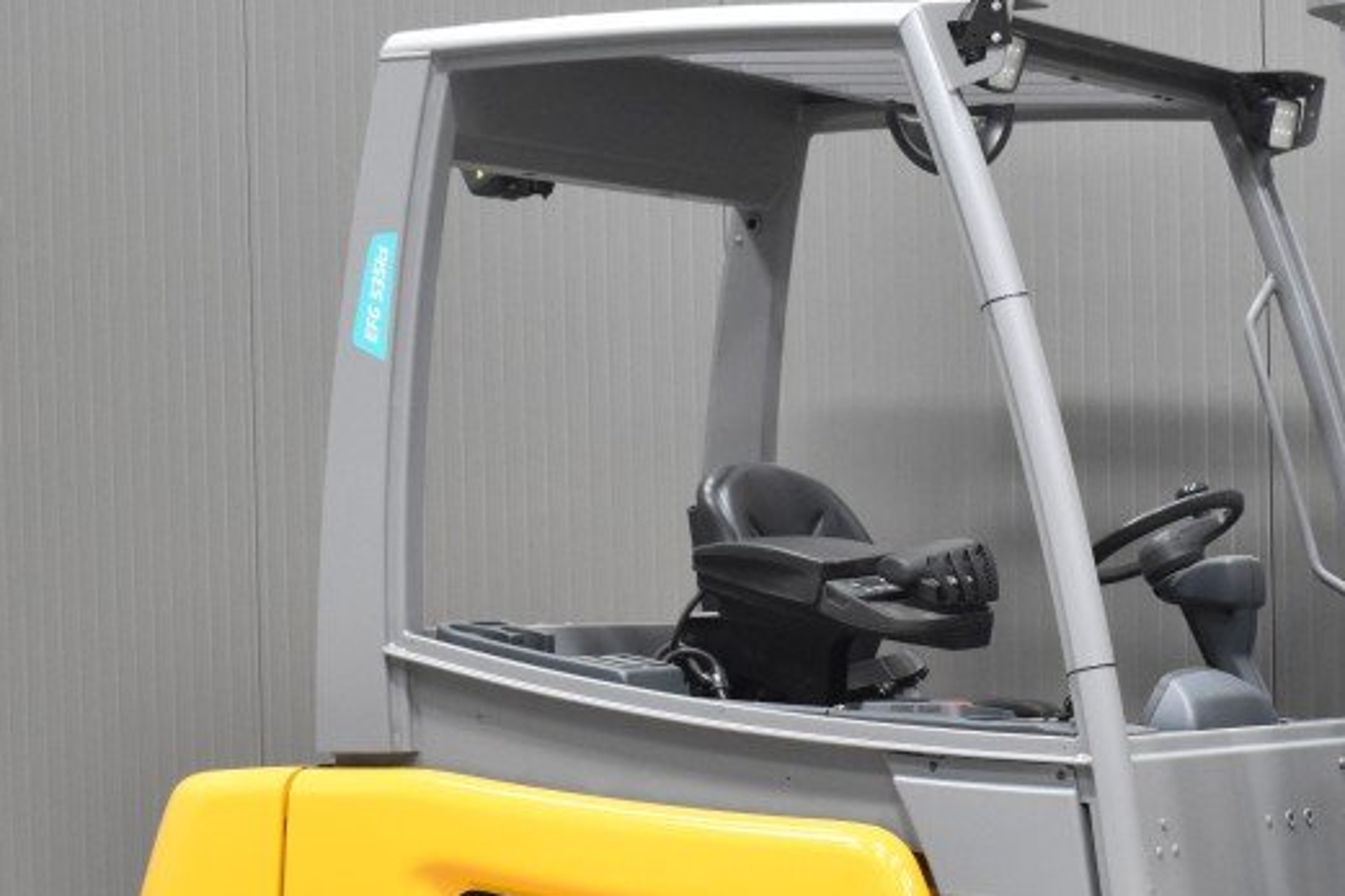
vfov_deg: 12.7
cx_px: 1182
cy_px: 733
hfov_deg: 18.8
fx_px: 4002
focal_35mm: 107
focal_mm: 31
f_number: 6.3
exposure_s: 1/30
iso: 2000
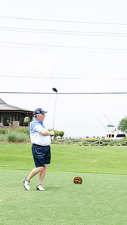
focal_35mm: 71
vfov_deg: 29.6
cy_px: 141
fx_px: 424
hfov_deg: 17.0
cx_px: 73
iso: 400
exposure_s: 1/400
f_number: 9
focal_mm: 30
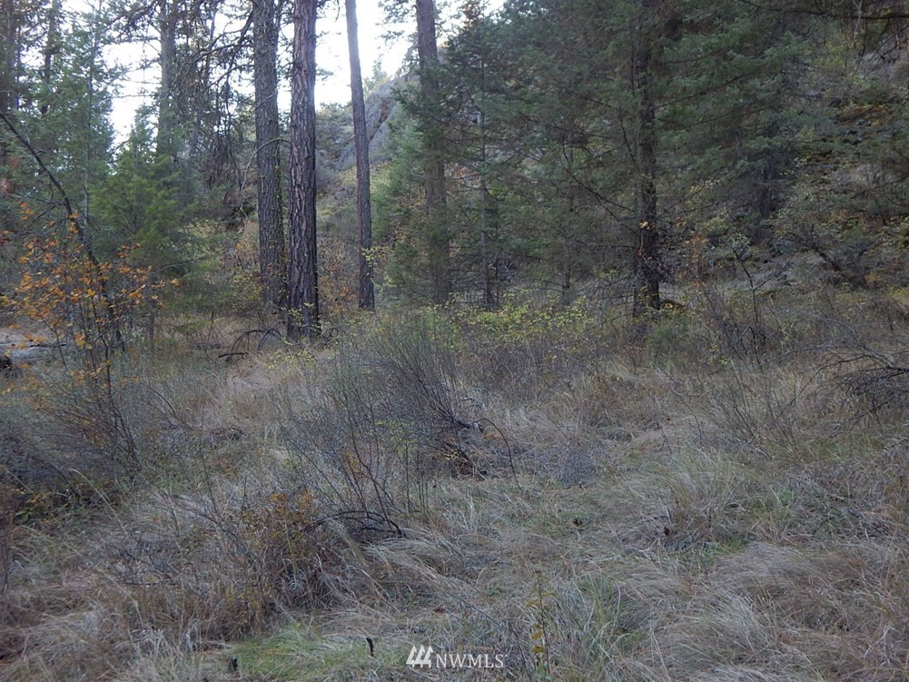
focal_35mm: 44
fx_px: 1156
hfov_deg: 42.9
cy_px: 342
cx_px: 457
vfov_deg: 32.9
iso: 125
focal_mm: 7.7
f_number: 3.6
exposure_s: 1/40
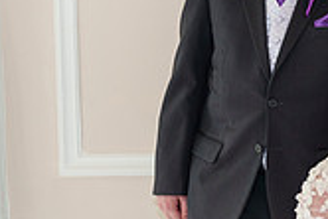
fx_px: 1158
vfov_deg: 10.8
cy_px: 78
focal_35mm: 127
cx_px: 564
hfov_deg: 14.4
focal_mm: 34
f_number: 4
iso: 800
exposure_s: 1/125
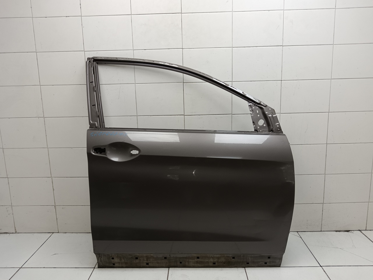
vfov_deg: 51.4
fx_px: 291
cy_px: 140
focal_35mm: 27
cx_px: 186
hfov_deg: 65.3
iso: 288
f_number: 1.9
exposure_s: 1/100
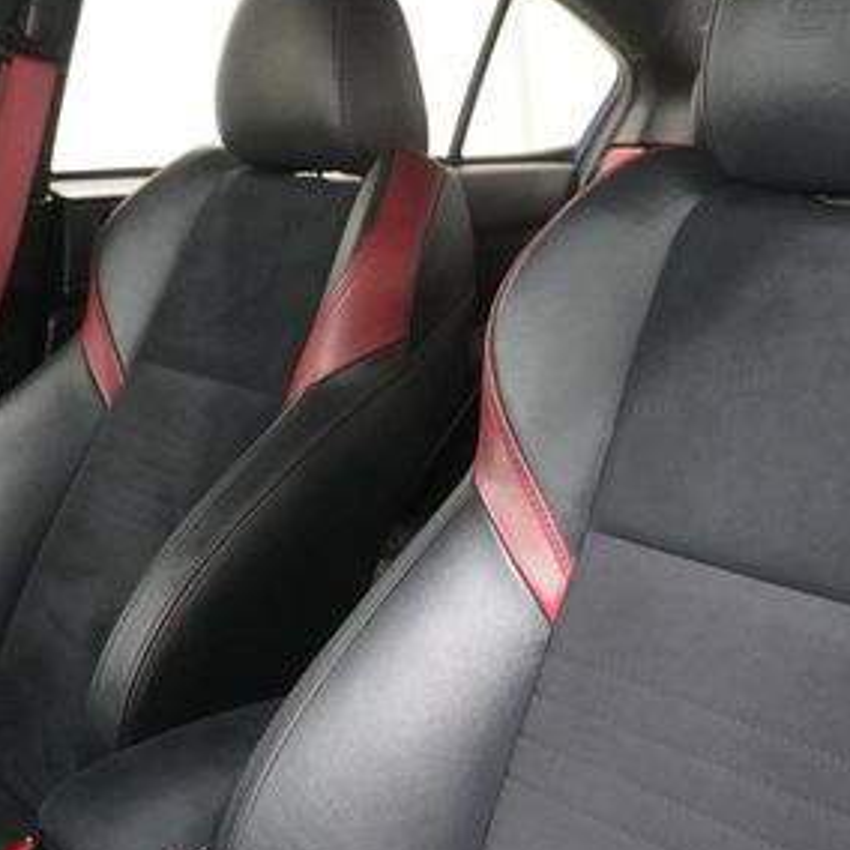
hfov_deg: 36.4
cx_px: 569
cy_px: 358
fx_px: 1278
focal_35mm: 46
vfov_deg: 36.7
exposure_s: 1/160
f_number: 3.5
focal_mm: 16
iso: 6400
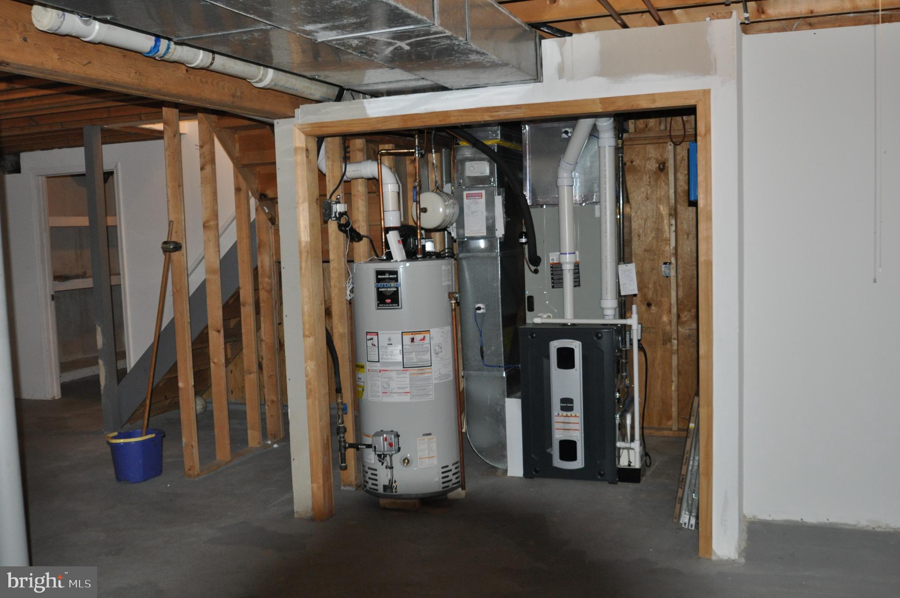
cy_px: 299
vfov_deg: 36.8
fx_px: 899
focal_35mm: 36
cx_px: 450
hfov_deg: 53.2
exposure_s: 1/60
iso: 800
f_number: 4.5
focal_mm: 24
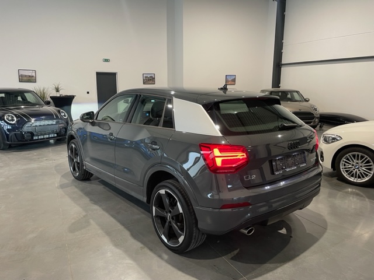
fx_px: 281
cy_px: 140
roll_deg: -0.3
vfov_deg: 53.1
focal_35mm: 26
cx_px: 187
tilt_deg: -11.7
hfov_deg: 67.3
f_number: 1.6
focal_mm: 4.2
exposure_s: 1/50
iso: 80
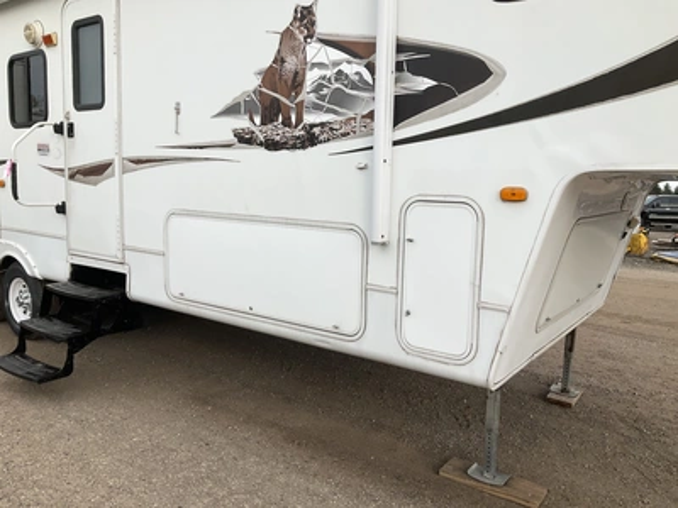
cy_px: 254
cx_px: 339
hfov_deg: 61.7
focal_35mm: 29
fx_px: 568
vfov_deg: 48.2
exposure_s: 1/551
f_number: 1.8
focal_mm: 3
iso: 25
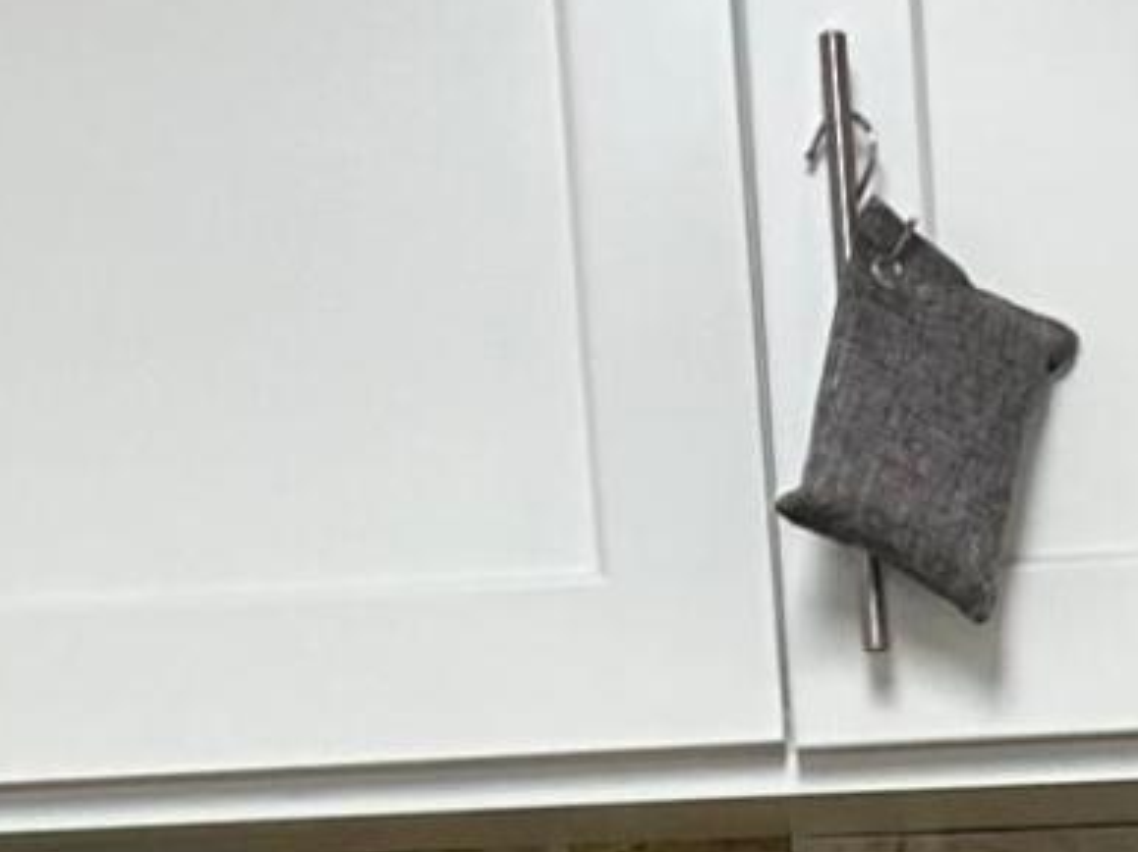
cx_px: 1191
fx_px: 6374
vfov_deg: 7.0
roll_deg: +1.8
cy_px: 2412
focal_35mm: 194
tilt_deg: -10.1
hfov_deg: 10.1
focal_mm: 5.7
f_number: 1.5
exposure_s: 1/120
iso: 100
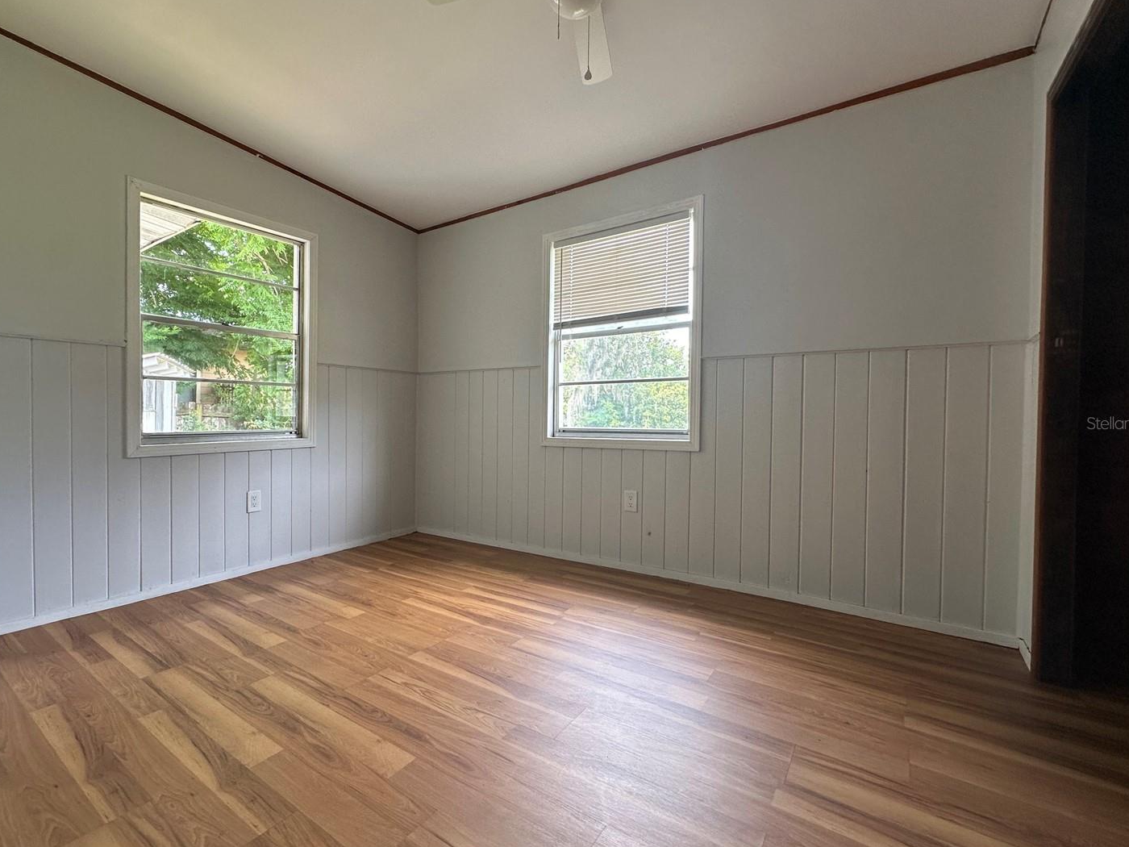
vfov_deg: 78.1
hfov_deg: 94.3
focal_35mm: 16
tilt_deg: -0.3
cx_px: 518
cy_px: 423
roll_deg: -0.5
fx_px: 522
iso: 80
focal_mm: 2.22
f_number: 2.2
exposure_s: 1/99
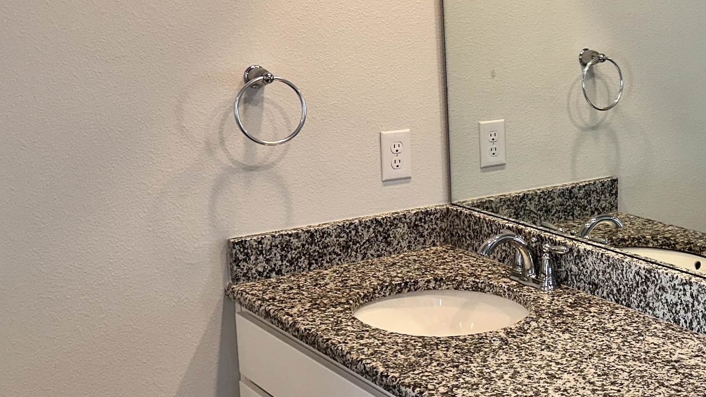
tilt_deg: -10.3
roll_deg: +0.2
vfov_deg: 22.2
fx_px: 1011
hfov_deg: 36.1
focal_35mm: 54
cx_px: 636
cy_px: 178
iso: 80
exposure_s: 1/120
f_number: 1.78
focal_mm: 6.86
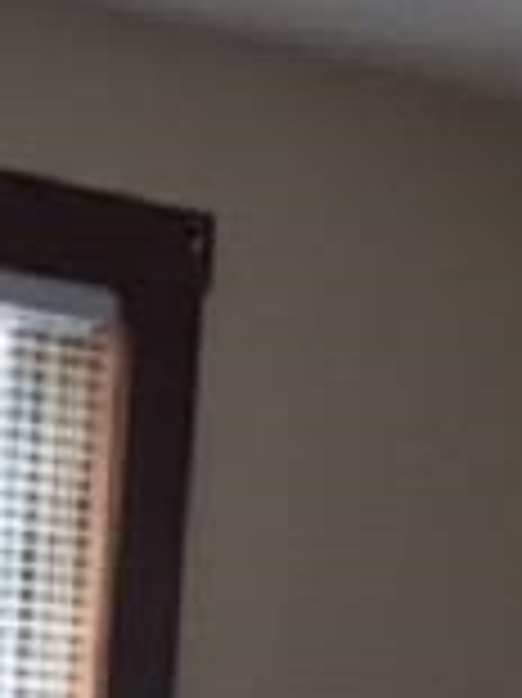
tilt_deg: -9.4
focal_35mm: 160
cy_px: 1371
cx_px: 576
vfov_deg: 11.2
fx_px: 3221
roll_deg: -4.5
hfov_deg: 9.2
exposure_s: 1/30
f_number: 2.2
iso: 80
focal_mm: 4.15
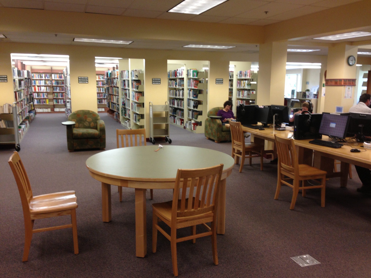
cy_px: 139
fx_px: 354
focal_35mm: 33
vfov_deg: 42.9
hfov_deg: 55.4
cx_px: 186
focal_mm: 4.13
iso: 80
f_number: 2.4
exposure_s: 1/20
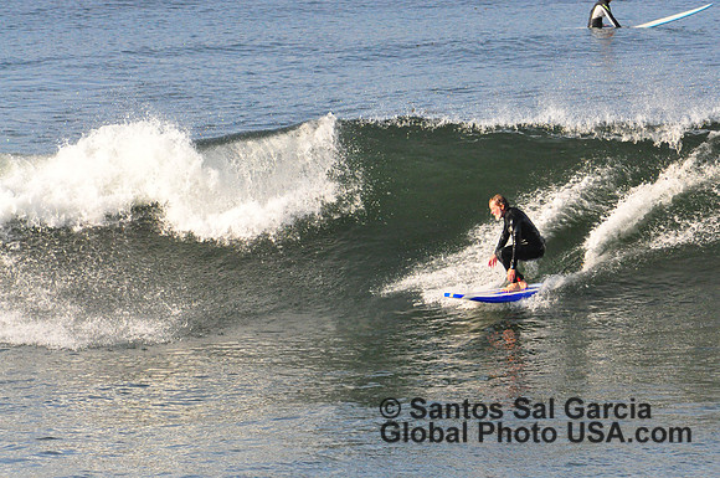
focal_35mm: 450
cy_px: 239
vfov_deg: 3.0
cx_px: 360
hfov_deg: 4.6
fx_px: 8987
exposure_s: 1/4000
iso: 3200
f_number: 9
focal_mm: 300
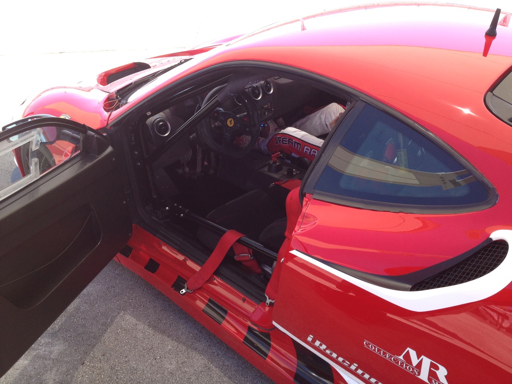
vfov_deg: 40.7
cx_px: 256
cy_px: 192
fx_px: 518
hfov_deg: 52.6
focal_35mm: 35
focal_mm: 4.28
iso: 50
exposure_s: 1/325
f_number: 2.4
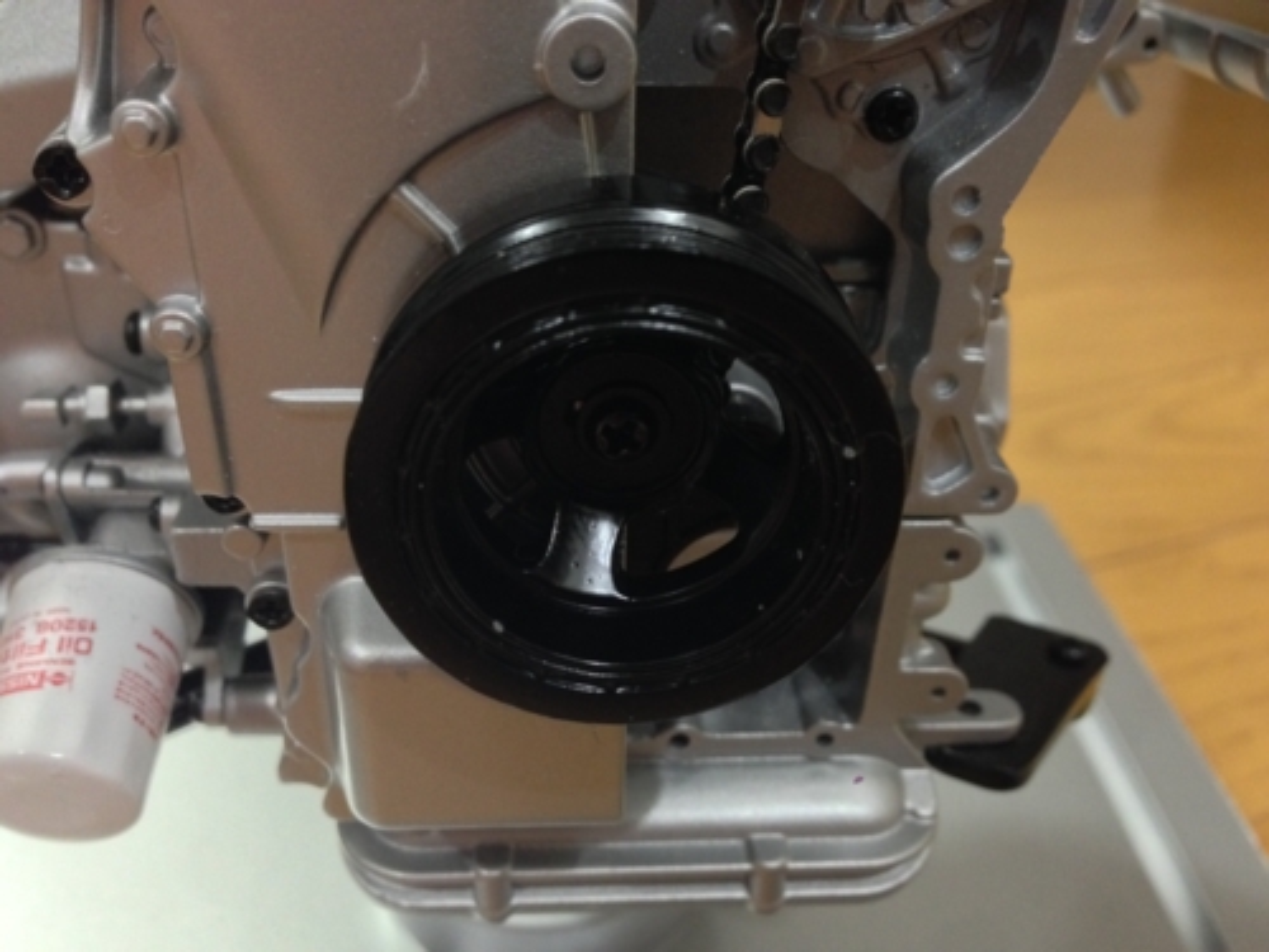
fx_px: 1210
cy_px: 476
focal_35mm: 33
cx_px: 634
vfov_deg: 42.9
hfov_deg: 55.4
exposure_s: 1/15
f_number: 2.4
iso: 500
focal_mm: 4.12
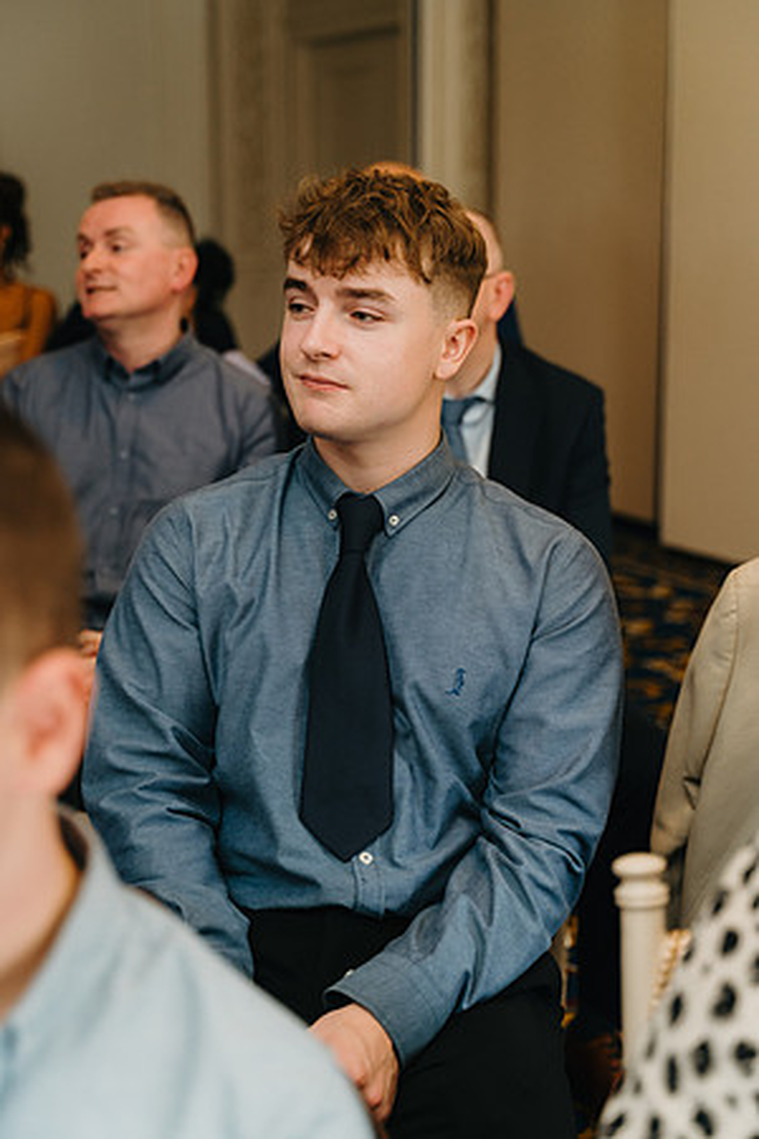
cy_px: 570
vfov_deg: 39.6
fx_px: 1581
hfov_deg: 27.0
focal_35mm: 50
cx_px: 380
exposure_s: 1/200
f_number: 2.8
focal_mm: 50
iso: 1000
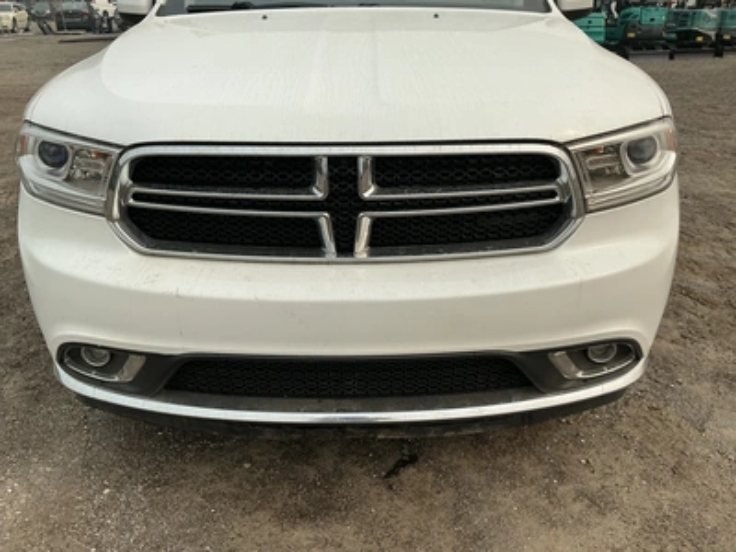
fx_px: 595
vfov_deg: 49.7
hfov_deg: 63.4
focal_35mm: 28
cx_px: 368
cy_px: 276
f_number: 1.8
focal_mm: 3
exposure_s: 1/1377
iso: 25
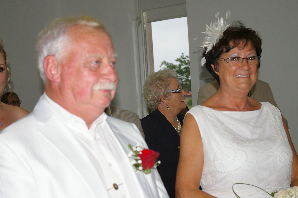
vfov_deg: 20.1
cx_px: 149
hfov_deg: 29.9
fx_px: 558
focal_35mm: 68
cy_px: 99
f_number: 4.5
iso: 400
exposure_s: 1/125
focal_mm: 45
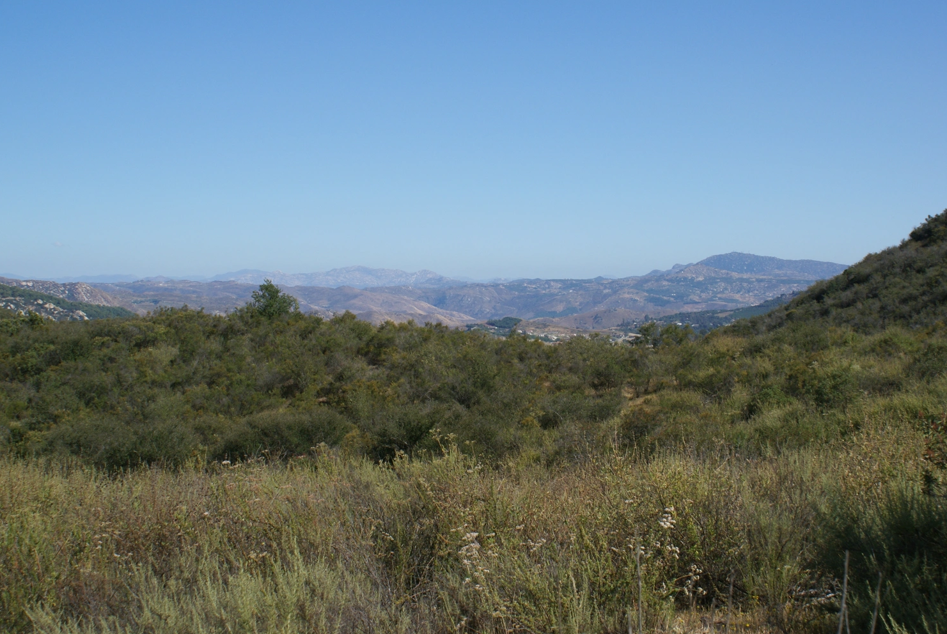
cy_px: 309
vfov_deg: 27.6
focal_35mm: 49
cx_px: 497
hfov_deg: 40.3
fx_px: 1291
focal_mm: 30
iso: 100
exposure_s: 1/200
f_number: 13
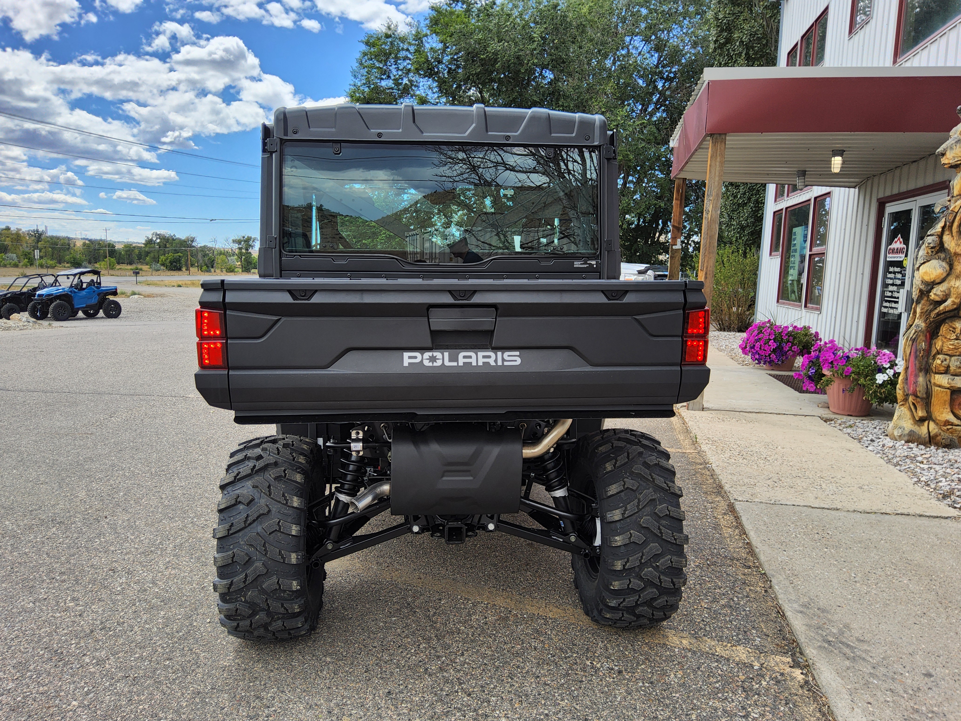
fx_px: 694
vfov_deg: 54.9
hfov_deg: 69.4
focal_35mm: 25
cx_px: 480
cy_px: 360
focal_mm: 3.08
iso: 32
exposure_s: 1/452
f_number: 2
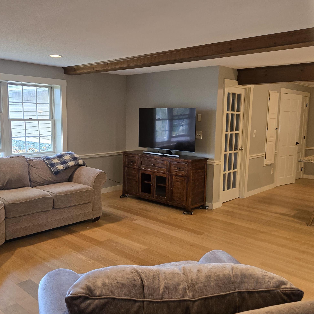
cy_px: 161
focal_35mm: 32
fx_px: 328
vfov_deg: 51.1
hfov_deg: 51.1
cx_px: 145
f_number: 1.8
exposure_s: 1/120
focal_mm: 5.4
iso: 320
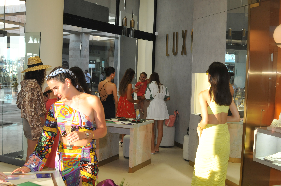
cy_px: 93
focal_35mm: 42
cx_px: 140
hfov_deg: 46.4
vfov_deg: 31.8
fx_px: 327
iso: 800
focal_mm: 28
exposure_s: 1/250
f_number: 5
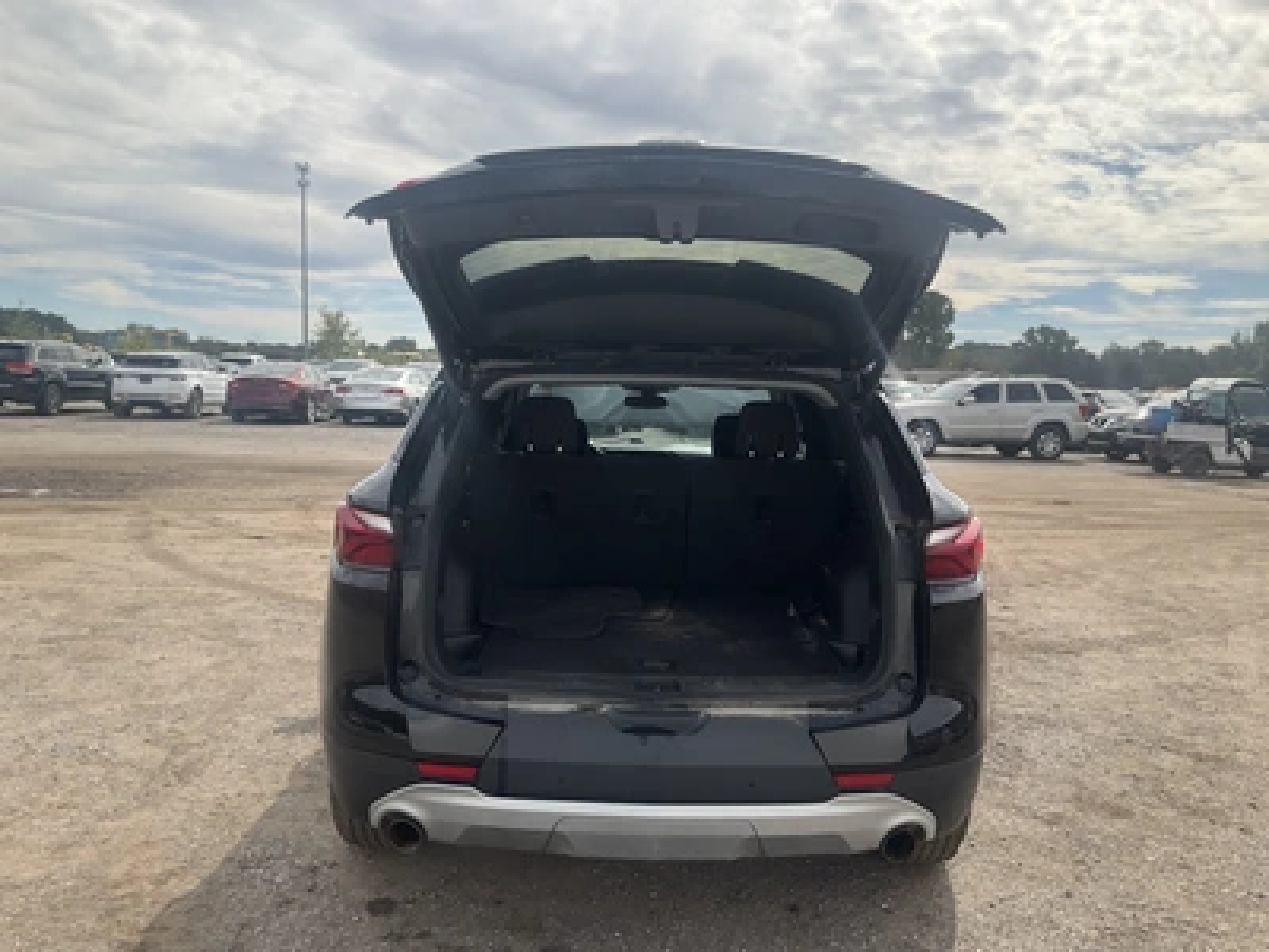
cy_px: 476
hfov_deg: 61.7
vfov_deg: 48.2
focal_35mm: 29
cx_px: 634
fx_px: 1063
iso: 25
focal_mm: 3
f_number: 1.8
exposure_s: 1/1848
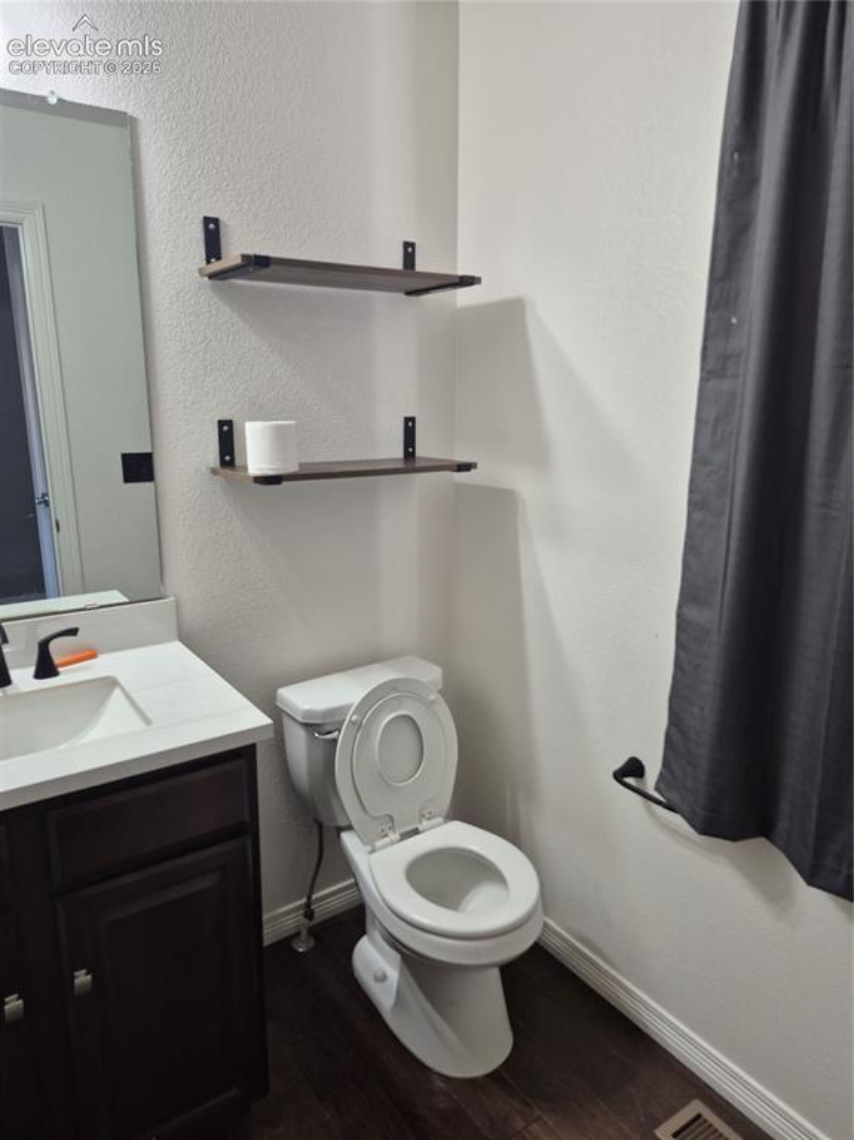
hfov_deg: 58.8
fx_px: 757
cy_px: 570
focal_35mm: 23
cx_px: 427
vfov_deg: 74.0
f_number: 1.8
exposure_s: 1/120
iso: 200
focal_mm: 5.4
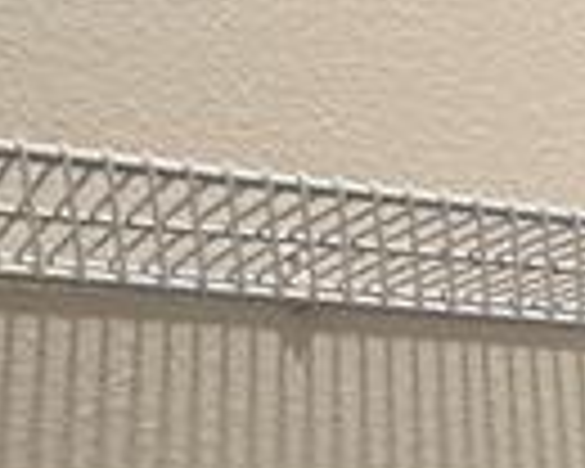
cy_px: 1040
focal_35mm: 108
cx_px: 1287
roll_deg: -1.0
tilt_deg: -14.4
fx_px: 1870
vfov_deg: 12.1
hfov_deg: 14.0
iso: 200
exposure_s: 1/120
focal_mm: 2.22
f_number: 2.2
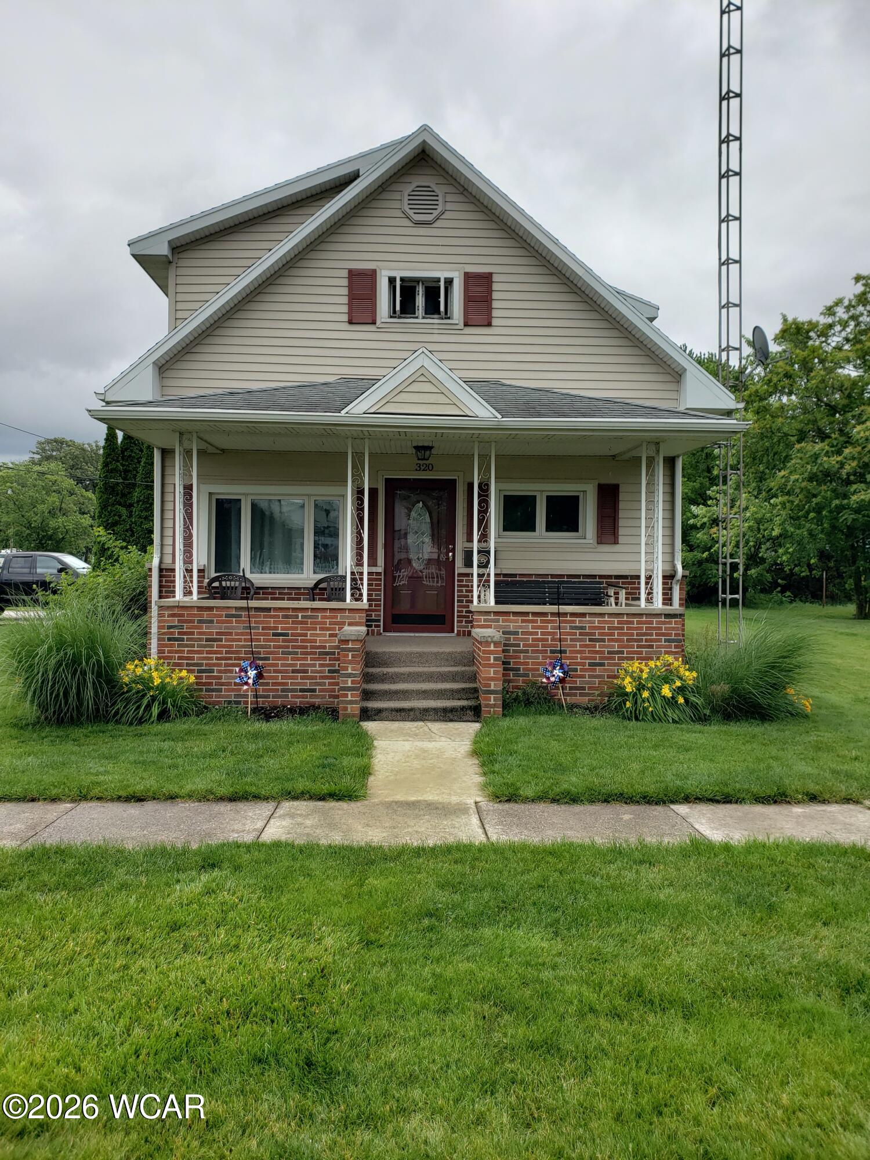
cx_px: 435
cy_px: 580
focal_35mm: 26
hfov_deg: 53.1
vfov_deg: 67.3
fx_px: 871
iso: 50
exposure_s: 1/986
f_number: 2.4
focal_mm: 4.3
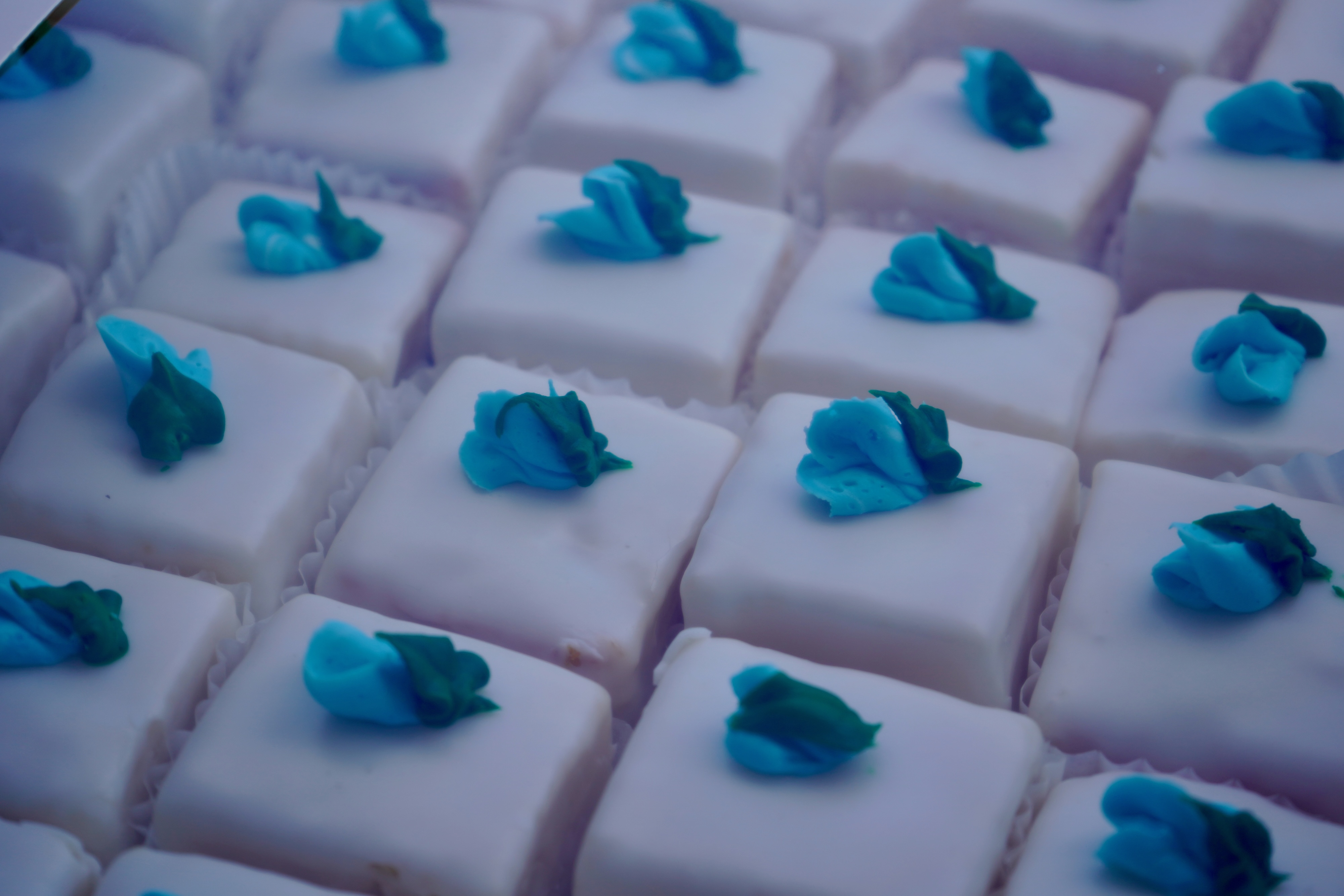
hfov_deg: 29.7
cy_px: 448
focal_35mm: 68
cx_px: 672
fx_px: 2539
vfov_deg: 20.0
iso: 100
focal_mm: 68
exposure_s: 1/250
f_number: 5.6
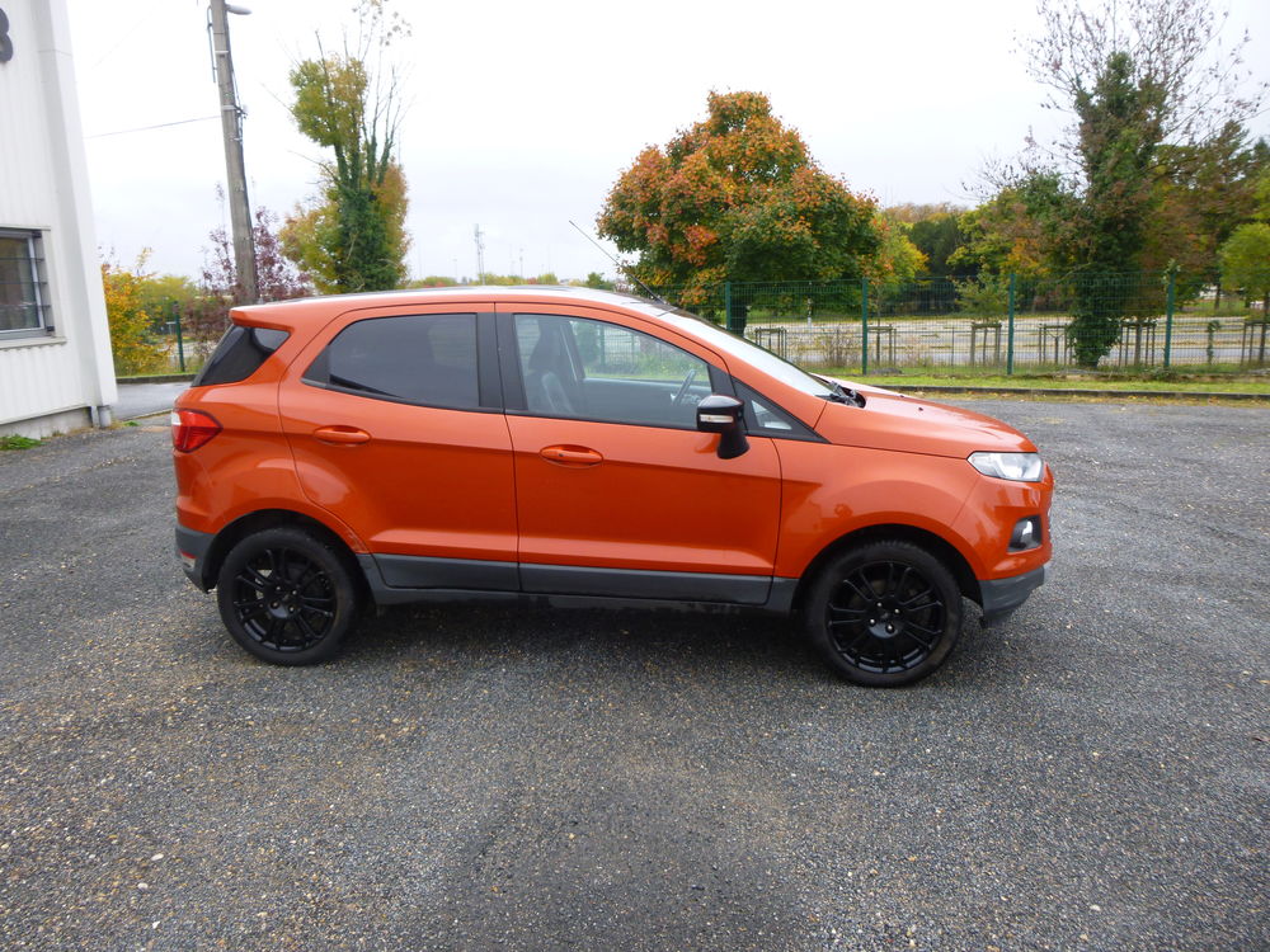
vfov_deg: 54.9
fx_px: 917
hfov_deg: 69.4
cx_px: 635
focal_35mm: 25
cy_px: 476
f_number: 3.1
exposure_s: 1/200
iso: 100
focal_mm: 4.5
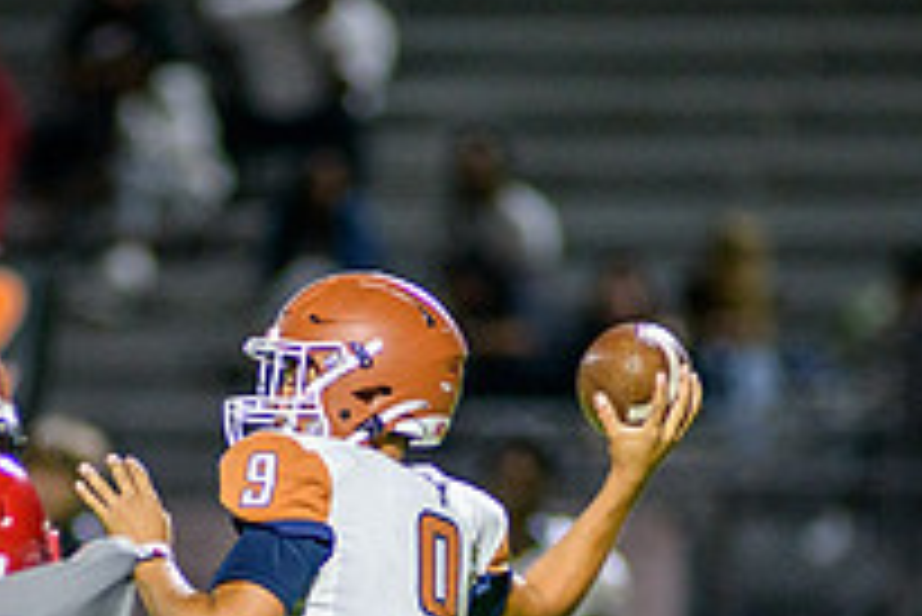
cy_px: 699
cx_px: 319
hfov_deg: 2.4
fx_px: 21784
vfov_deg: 1.6
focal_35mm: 850
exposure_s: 1/500
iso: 2000
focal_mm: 300
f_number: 2.8
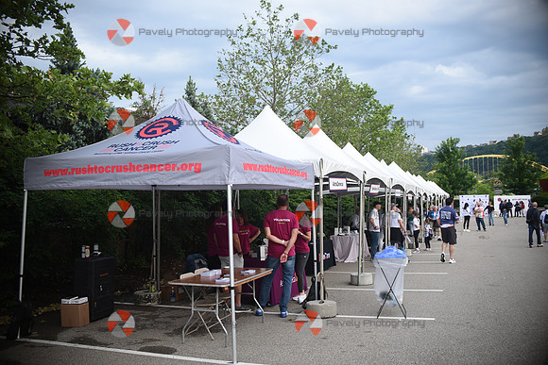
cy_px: 182
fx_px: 533
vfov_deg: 37.9
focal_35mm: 35
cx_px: 274
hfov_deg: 54.4
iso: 640
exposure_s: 1/320
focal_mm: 35
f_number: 5
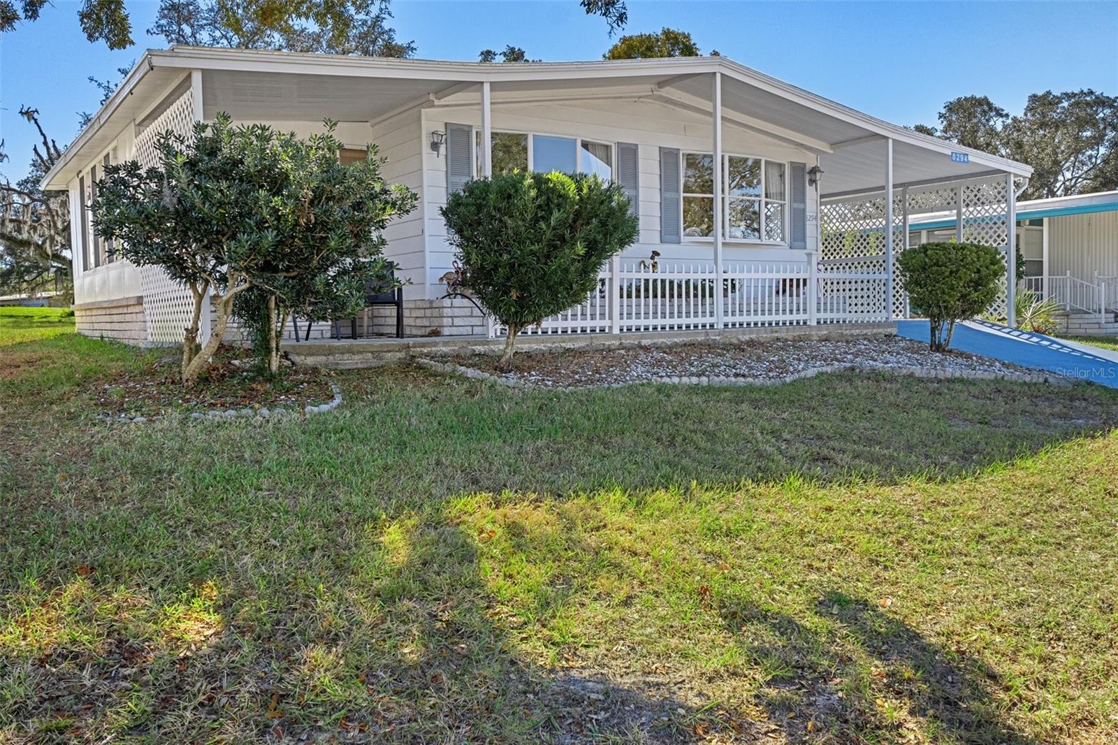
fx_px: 931
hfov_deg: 61.9
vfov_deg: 43.6
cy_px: 372
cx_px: 559
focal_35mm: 30
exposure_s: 1/320
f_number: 8
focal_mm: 20
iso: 640
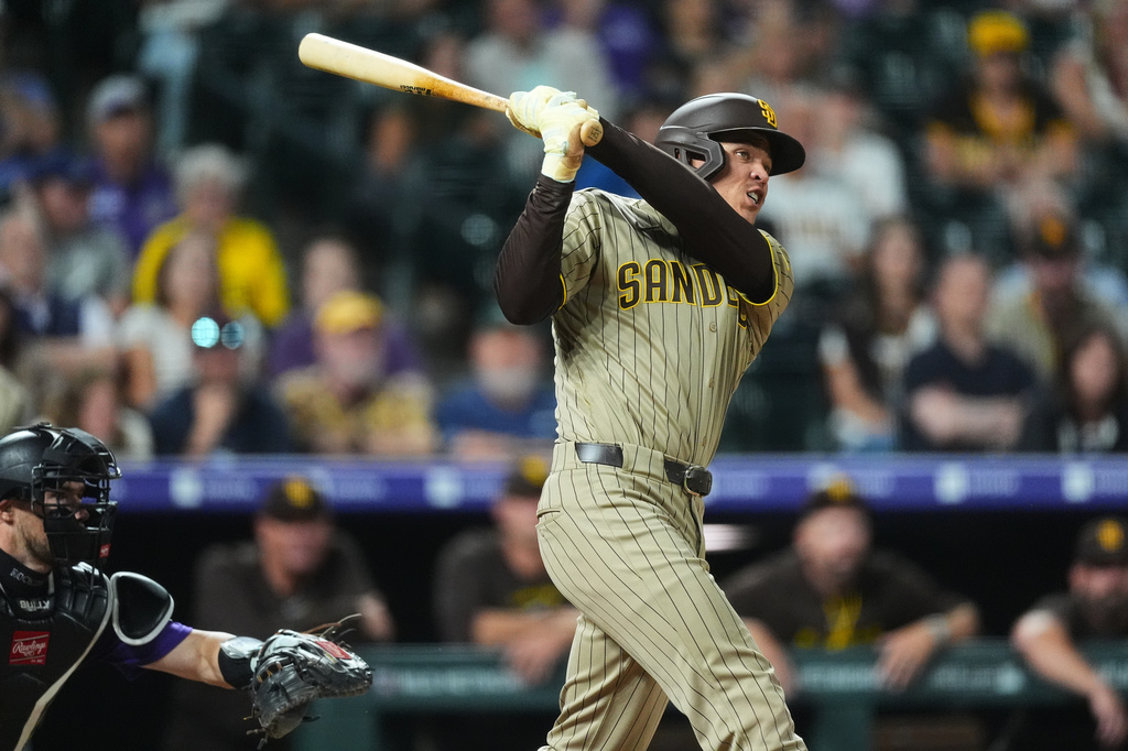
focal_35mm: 600
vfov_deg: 2.3
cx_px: 564
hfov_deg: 3.4
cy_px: 376
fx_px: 18793
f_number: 4
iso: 6400
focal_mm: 600
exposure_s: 1/1600
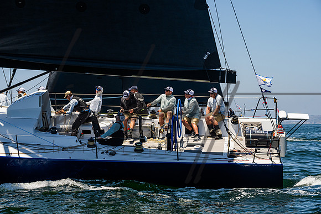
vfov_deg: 15.9
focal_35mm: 86
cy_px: 107
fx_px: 766
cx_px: 163
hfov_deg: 23.7
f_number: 8
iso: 500
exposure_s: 1/2500
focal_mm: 84
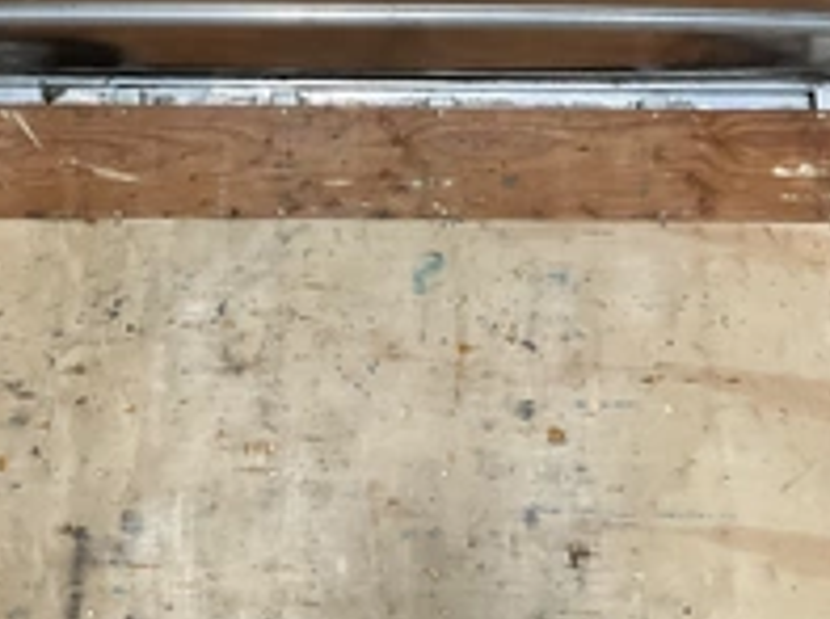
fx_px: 1412
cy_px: 84
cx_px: 413
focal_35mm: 59
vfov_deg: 24.2
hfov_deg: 32.8
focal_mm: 3
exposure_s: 1/60
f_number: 1.8
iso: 100
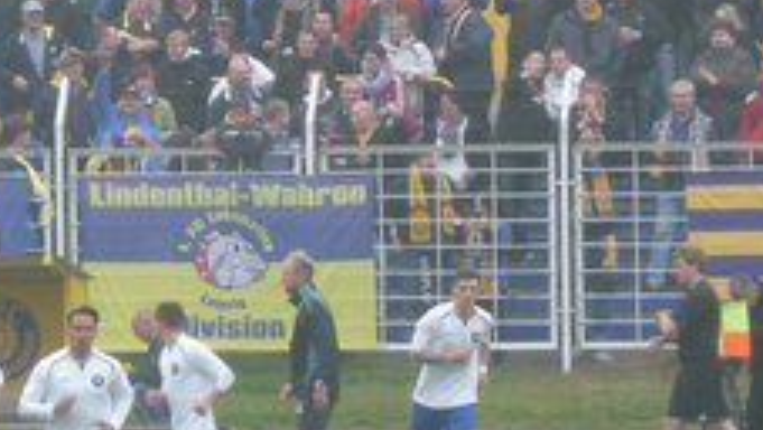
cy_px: 141
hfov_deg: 3.0
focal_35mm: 717
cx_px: 143
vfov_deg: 1.7
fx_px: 14515
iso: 200
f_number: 4.9
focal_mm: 47
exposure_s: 1/125
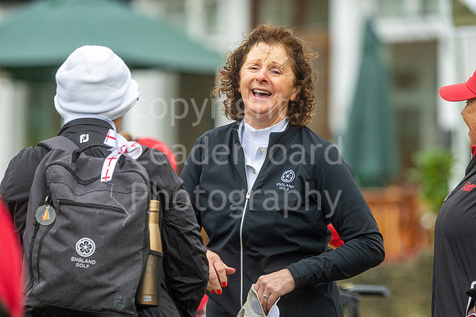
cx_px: 238
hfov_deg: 4.6
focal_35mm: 450
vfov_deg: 3.1
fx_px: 5946
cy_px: 158
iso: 1000
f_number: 4.5
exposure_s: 1/400
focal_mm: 300
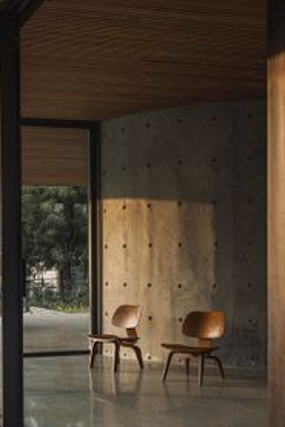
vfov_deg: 33.9
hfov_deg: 23.0
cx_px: 129
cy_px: 203
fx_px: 700
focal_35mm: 59
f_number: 10
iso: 100
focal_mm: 38
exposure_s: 1/5
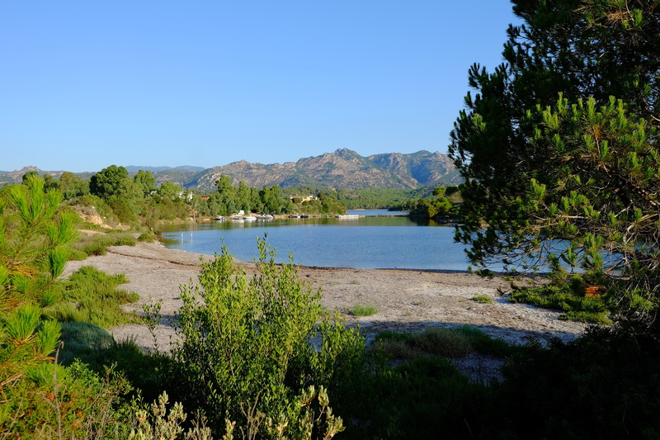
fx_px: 641
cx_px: 330
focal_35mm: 35
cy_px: 220
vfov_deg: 37.8
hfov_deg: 54.4
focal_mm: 23
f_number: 8
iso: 400
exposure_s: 1/450
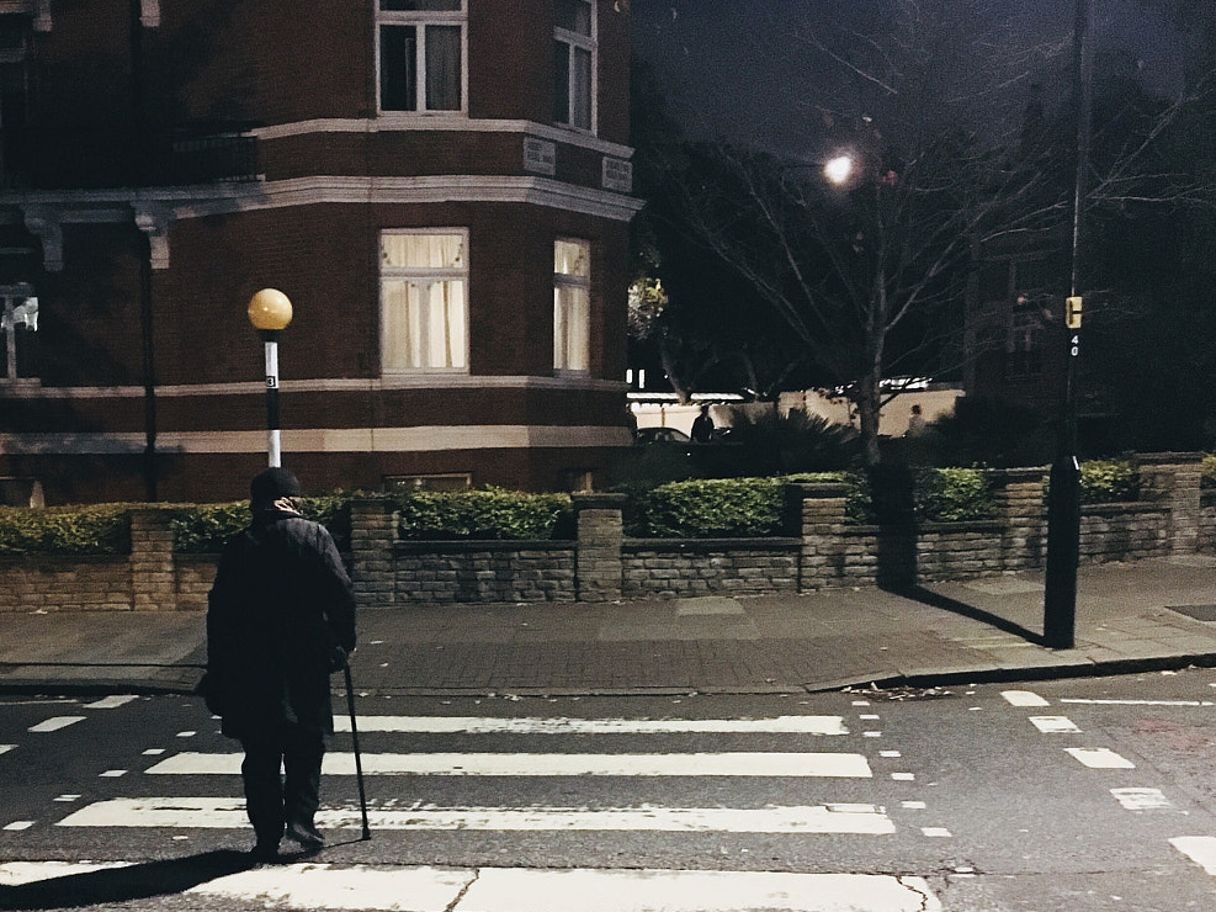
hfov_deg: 40.2
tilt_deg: -7.1
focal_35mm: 47
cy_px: 685
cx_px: 464
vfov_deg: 30.4
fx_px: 1651
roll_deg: +0.7
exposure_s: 1/17
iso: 640
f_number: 2.2
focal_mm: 4.15
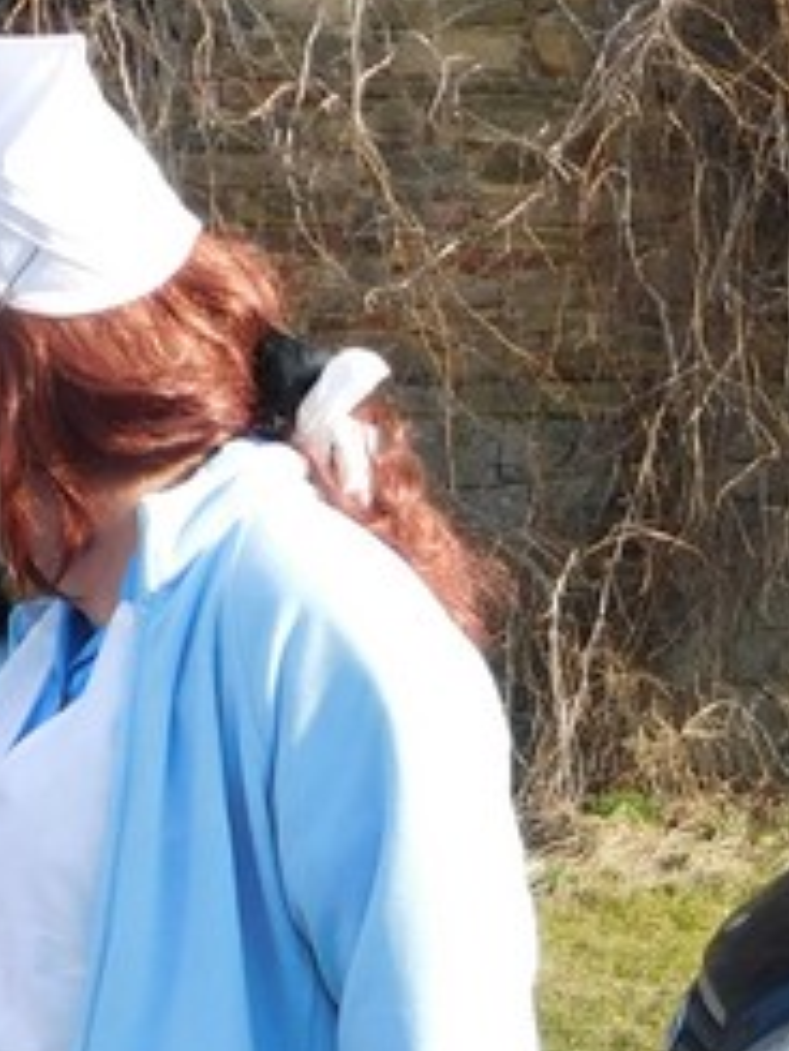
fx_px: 2915
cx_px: 755
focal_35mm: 96
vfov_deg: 19.1
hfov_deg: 15.2
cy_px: 1313
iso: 125
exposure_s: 1/640
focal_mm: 4
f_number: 3
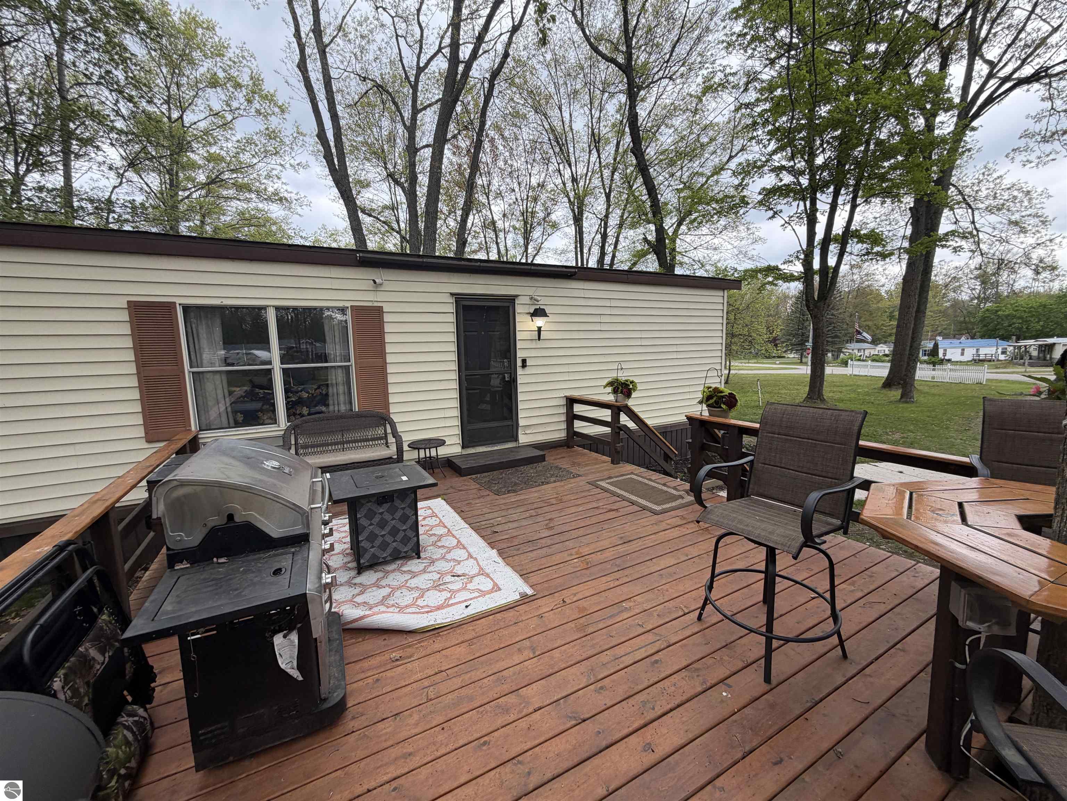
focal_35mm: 14
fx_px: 432
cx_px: 534
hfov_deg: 102.1
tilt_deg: -6.1
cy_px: 400
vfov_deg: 85.7
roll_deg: +1.9
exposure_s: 1/148
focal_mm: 2.22
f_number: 2.2
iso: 40
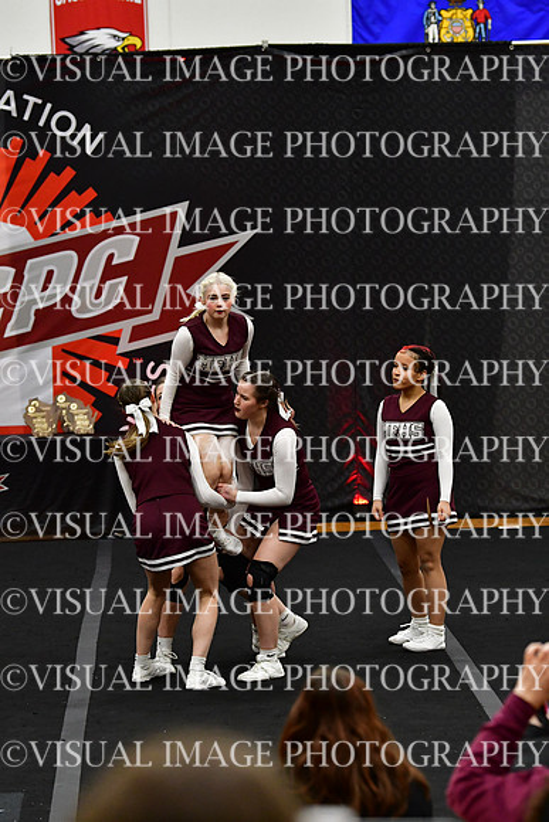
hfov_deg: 9.0
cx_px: 274
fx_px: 3498
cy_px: 411
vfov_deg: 13.4
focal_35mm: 153
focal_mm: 102
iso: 4000
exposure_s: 1/500
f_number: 4
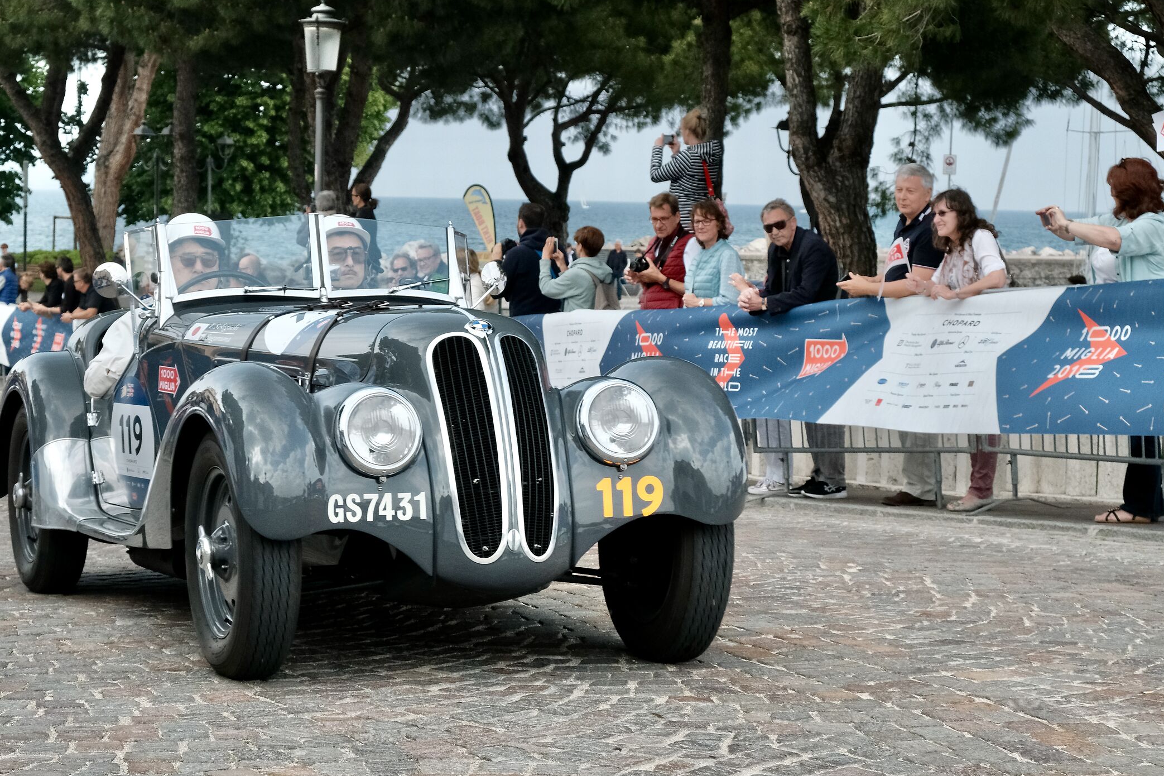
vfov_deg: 16.3
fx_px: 2715
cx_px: 509
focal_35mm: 84
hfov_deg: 24.2
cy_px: 413
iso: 1600
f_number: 8
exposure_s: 1/500
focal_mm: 48.4
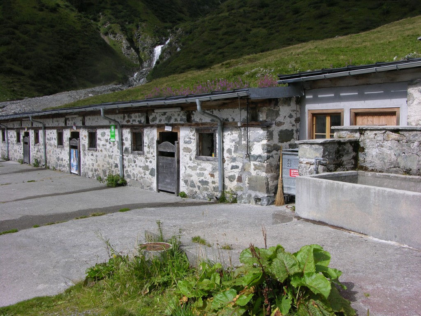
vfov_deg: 40.7
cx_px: 210
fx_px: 426
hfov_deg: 52.6
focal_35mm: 35
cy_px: 158
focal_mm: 8.9
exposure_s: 1/223
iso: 50
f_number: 5.6
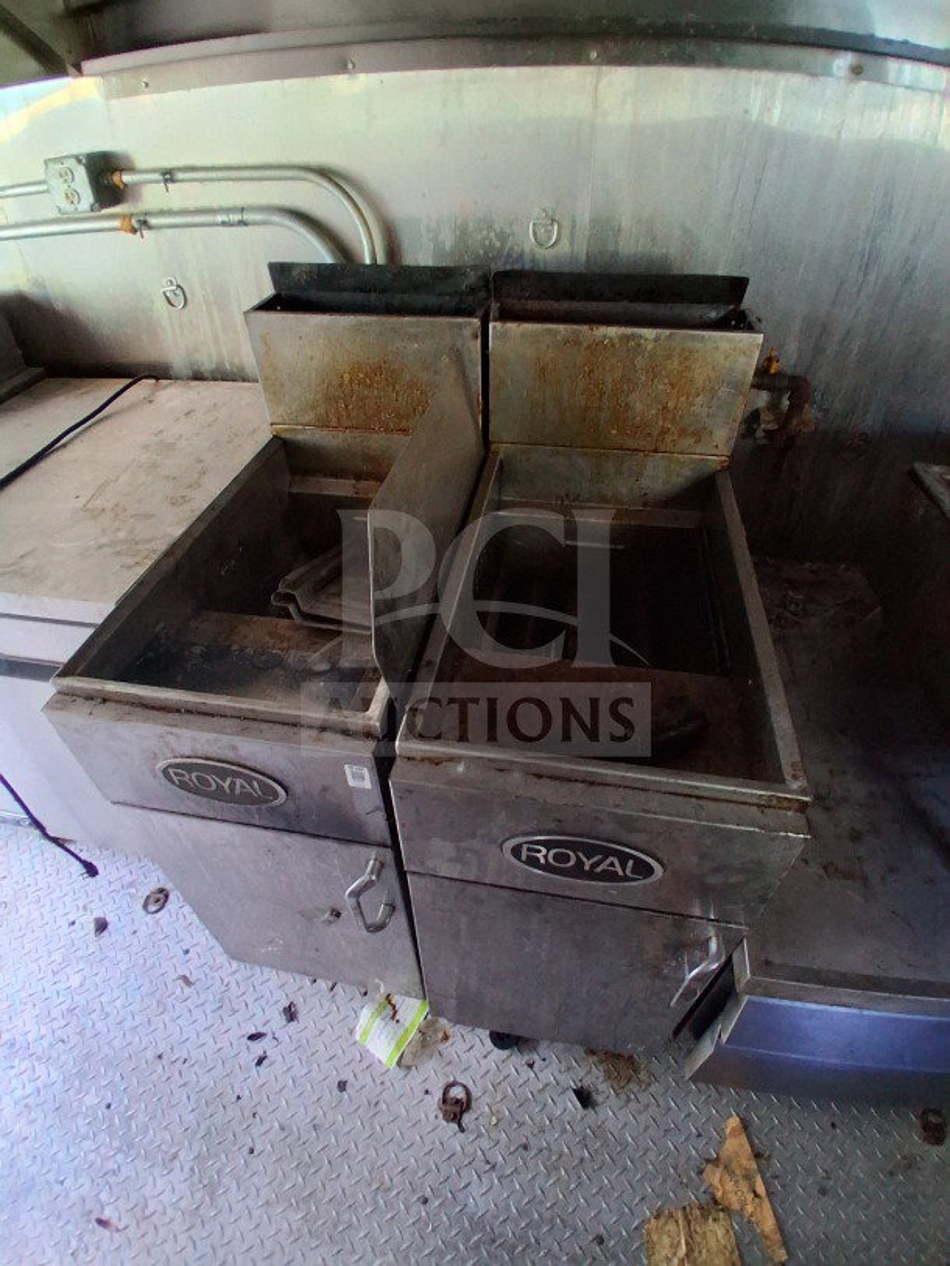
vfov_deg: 91.0
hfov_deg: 74.7
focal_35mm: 17
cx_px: 475
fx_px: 622
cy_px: 633
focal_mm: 1.4
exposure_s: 1/40
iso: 400
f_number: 2.2
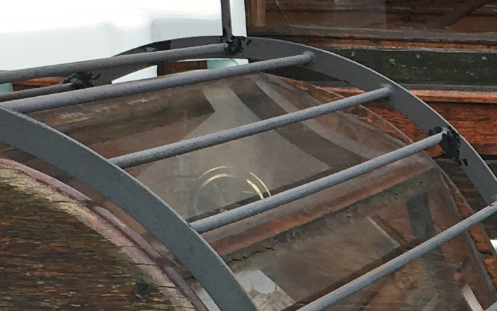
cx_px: 642
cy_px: 411
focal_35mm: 170
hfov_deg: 12.0
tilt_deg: -15.7
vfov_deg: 7.6
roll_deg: -1.4
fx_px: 2303
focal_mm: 4.15
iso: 25
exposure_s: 1/596
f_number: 2.2
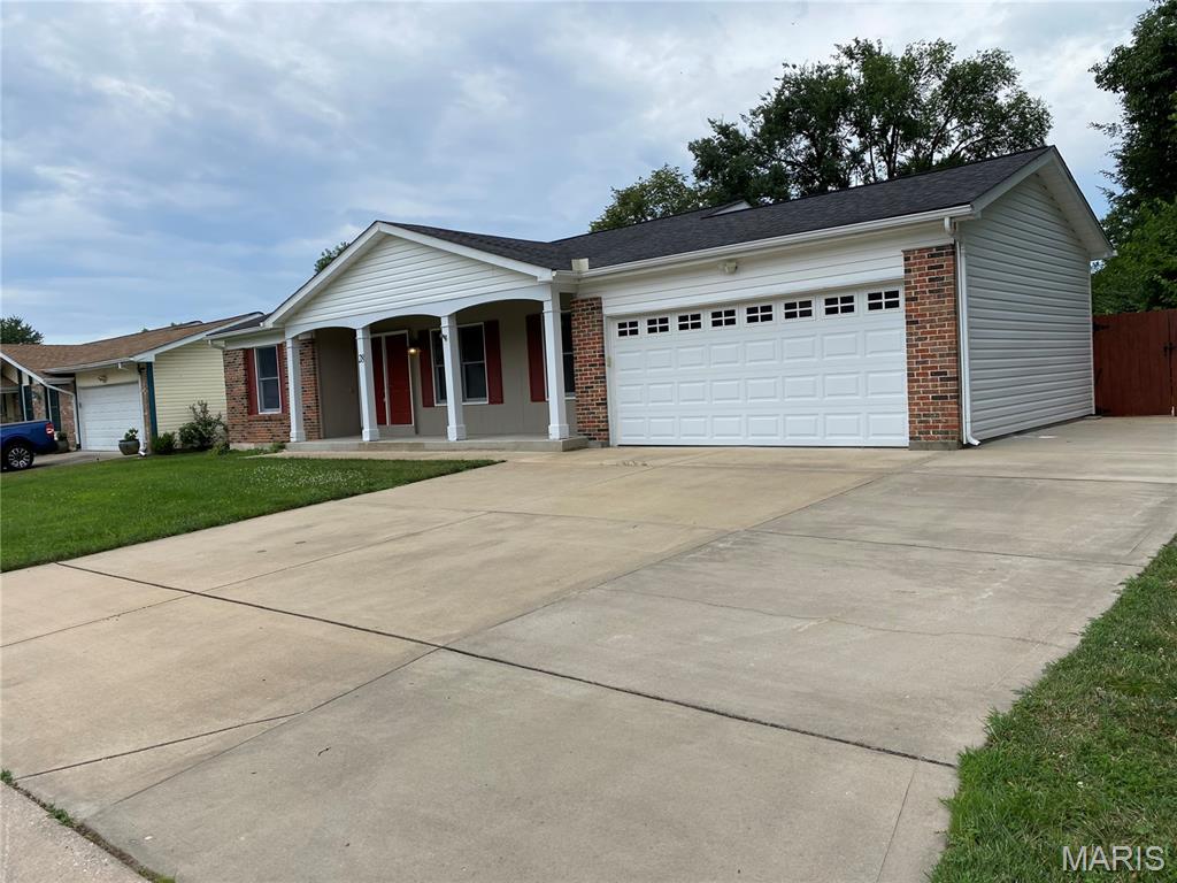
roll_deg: +2.9
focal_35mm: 26
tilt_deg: +0.0
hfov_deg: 67.3
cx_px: 588
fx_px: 884
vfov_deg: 53.1
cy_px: 442
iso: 32
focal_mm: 4.25
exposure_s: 1/949
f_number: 1.8
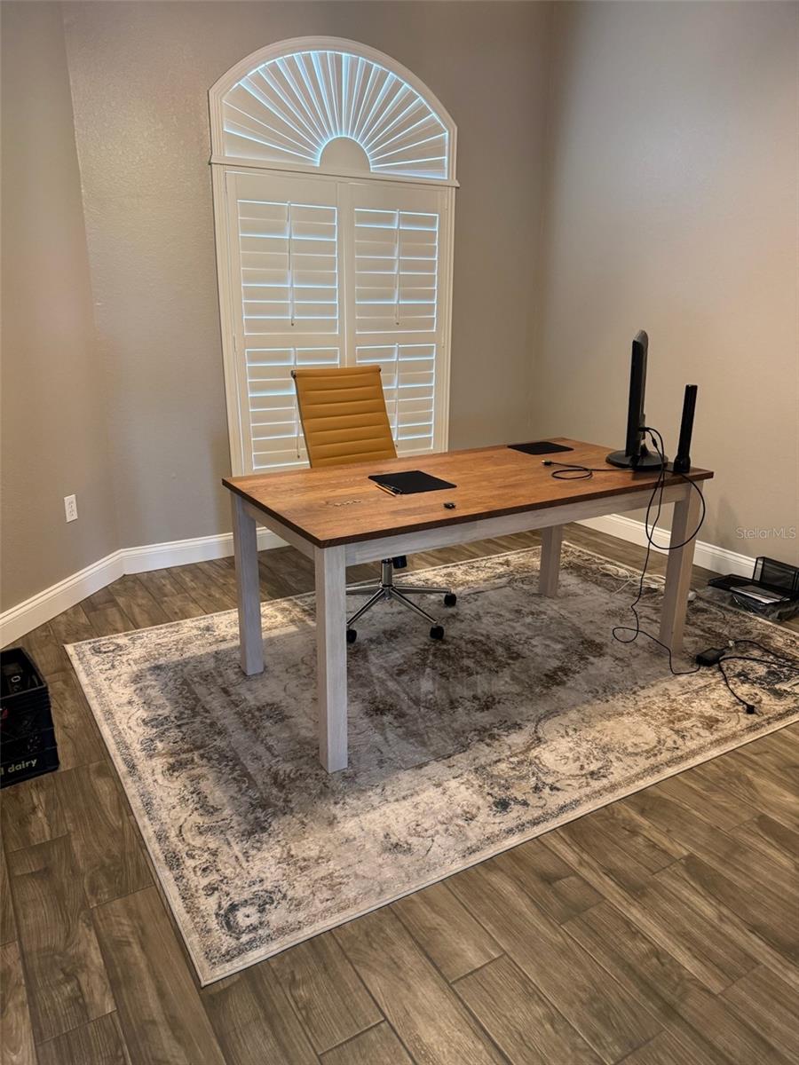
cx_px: 400
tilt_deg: -17.9
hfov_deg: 56.8
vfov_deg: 71.6
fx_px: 739
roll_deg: -0.4
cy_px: 532
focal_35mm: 24
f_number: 1.78
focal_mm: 6.76
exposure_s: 1/60
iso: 320
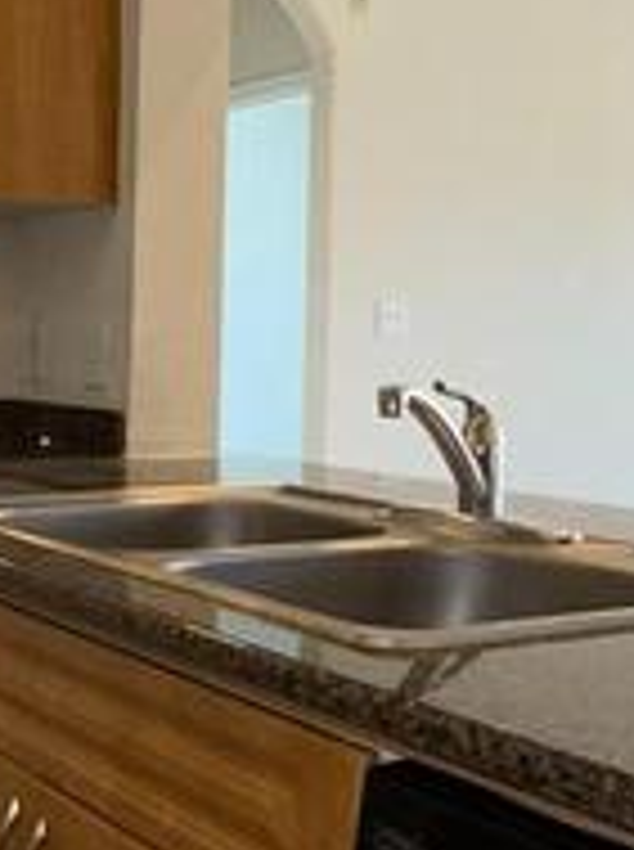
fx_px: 1397
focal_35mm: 57
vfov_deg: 33.8
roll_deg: -0.6
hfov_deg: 24.5
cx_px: 13
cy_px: 396
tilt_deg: -2.2
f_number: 2.2
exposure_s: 1/120
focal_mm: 2.22
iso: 100
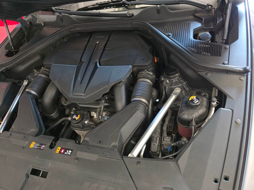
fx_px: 169
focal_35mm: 23
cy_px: 95
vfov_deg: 58.9
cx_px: 127
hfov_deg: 73.9
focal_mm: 6.3
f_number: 1.7
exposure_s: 1/40
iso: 1250
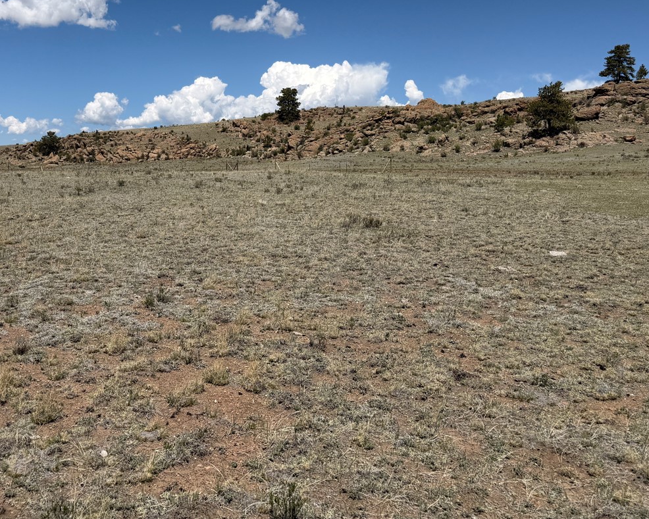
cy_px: 147
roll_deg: -1.6
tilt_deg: +1.1
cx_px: 221
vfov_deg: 38.4
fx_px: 730
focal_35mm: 38
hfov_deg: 47.2
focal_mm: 6.76
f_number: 1.78
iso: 80
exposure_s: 1/8130
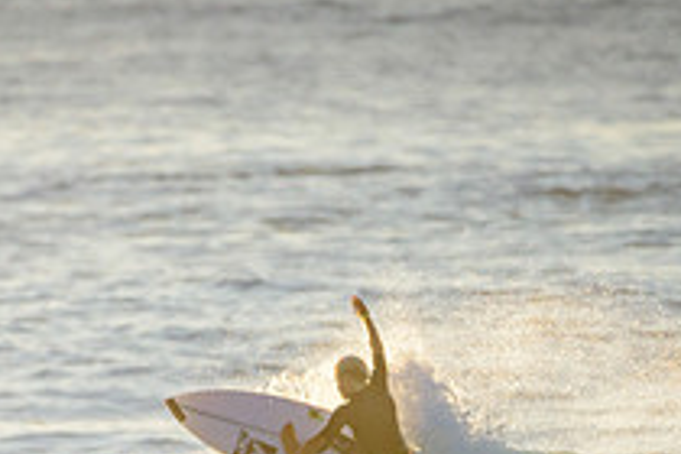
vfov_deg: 1.0
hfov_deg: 1.5
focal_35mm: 1382
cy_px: 533
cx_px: 182
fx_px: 26141
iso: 320
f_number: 5.6
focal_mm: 500
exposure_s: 1/2000
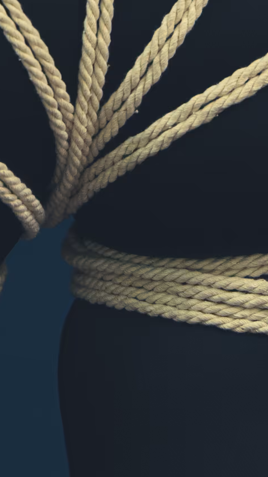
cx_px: 64
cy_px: 46
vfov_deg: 10.5
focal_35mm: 204
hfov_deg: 5.9
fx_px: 2577
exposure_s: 1/100
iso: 640
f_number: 4
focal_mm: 55
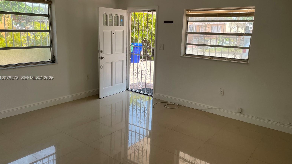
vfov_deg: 40.2
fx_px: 225
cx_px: 145
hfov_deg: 66.1
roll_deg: -1.9
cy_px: 78
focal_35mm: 29
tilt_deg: -11.1
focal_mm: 4.2
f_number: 1.6
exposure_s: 1/271
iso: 32
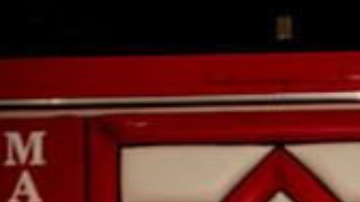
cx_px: 281
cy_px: 458
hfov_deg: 30.3
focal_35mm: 68
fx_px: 649
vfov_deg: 13.7
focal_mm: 24
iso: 100
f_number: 1.4
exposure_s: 1/500
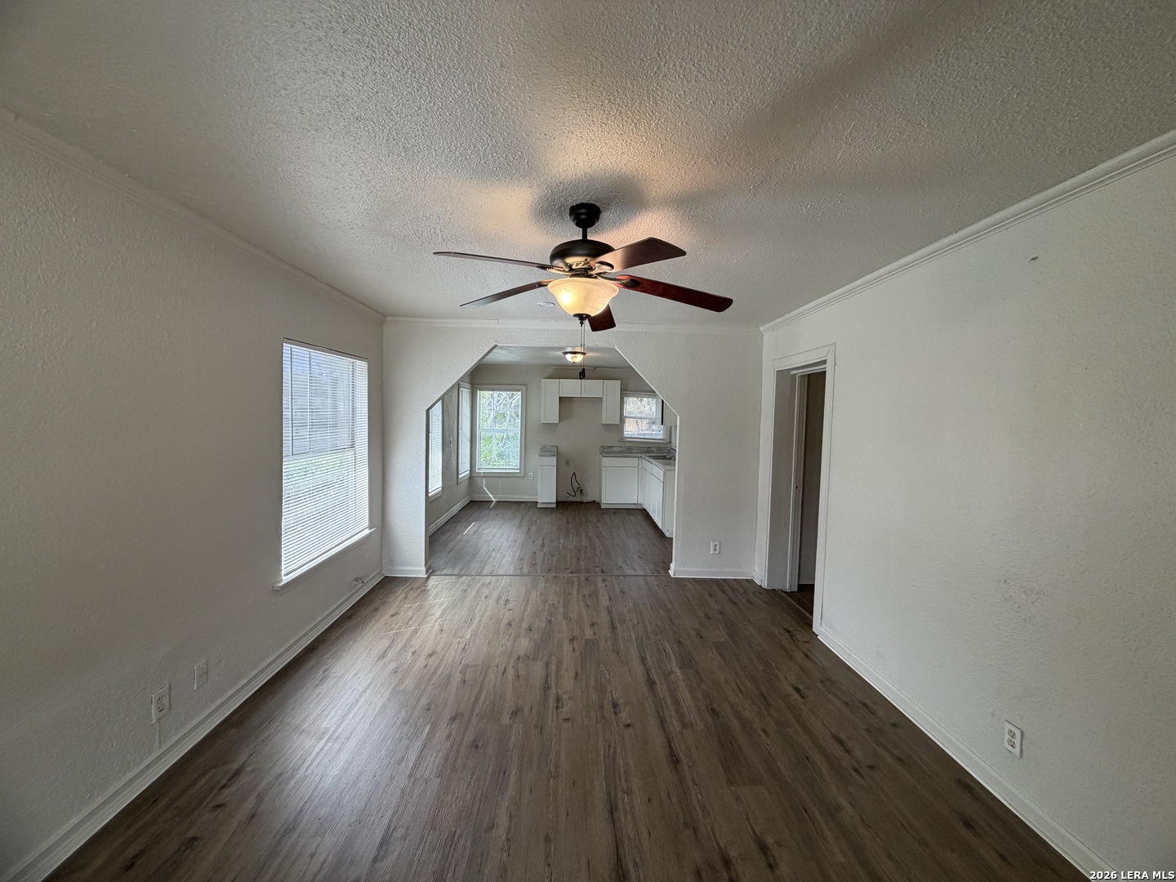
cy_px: 441
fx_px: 476
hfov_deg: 102.1
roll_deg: -0.6
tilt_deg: -3.3
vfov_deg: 85.7
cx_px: 588
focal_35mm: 14
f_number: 2.2
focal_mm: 2.22
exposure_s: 1/120
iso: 160
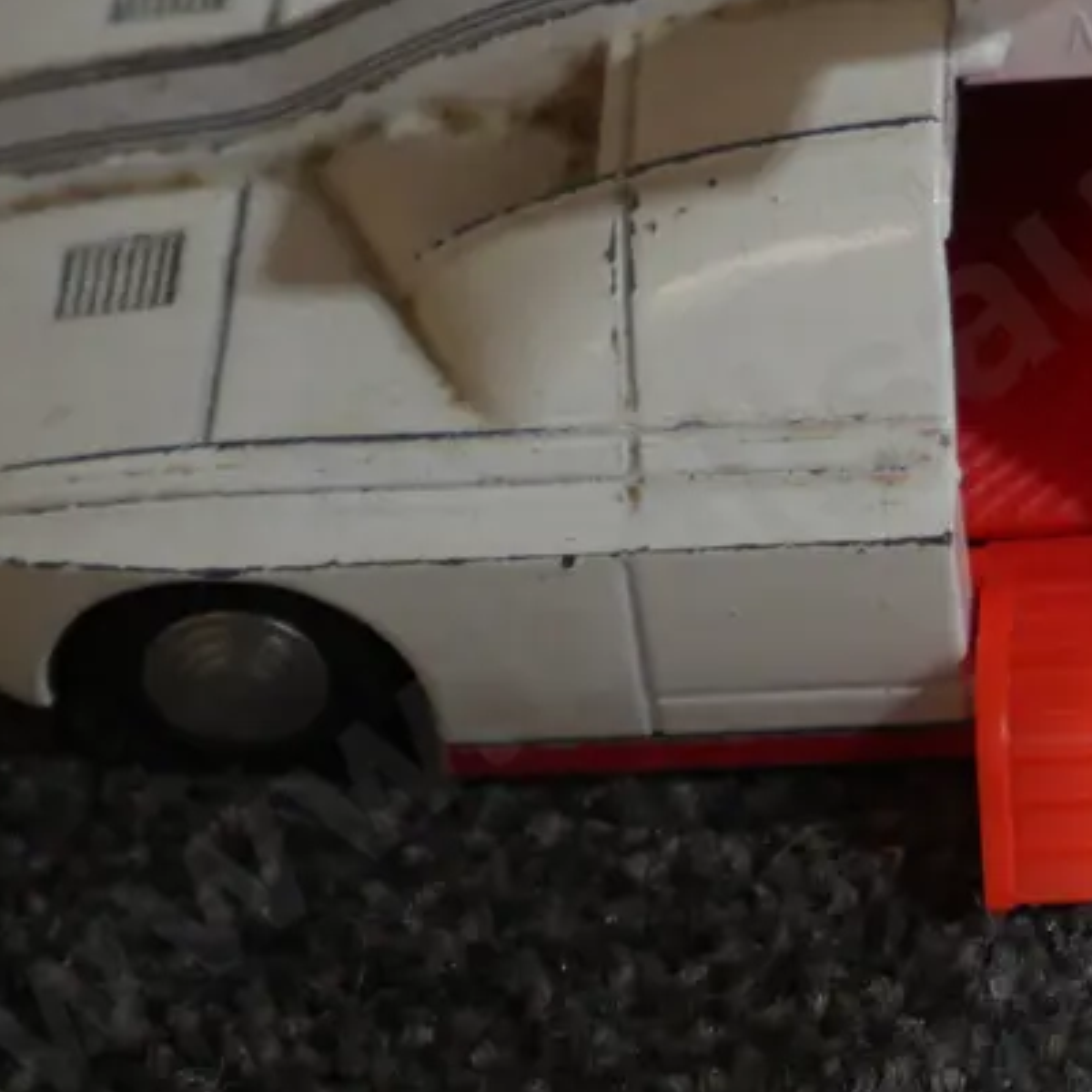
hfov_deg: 9.1
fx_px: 6781
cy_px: 228
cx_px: 1111
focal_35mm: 190
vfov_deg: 9.2
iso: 1600
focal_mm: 42
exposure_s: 1/100
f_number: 5.6
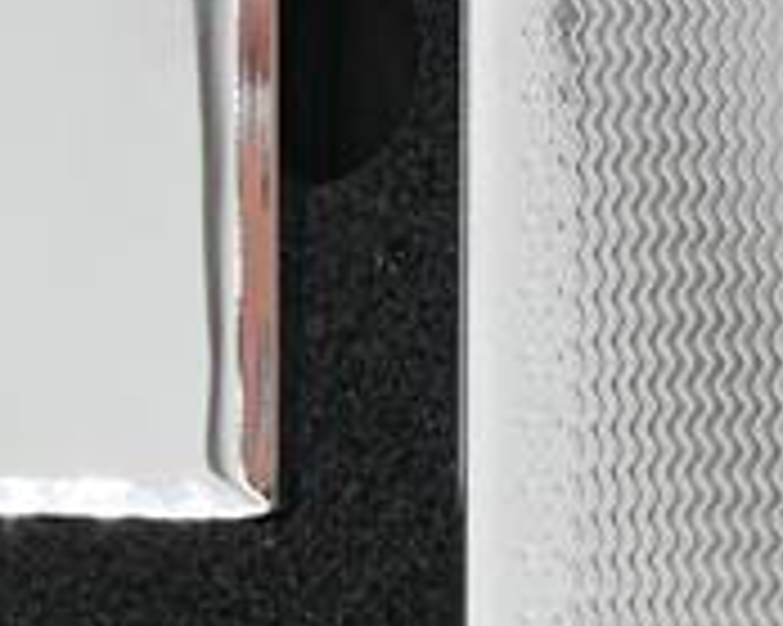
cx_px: 972
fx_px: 6300
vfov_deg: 5.7
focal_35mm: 272
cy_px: 252
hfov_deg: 7.1
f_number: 16
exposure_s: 1/60
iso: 400
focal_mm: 55
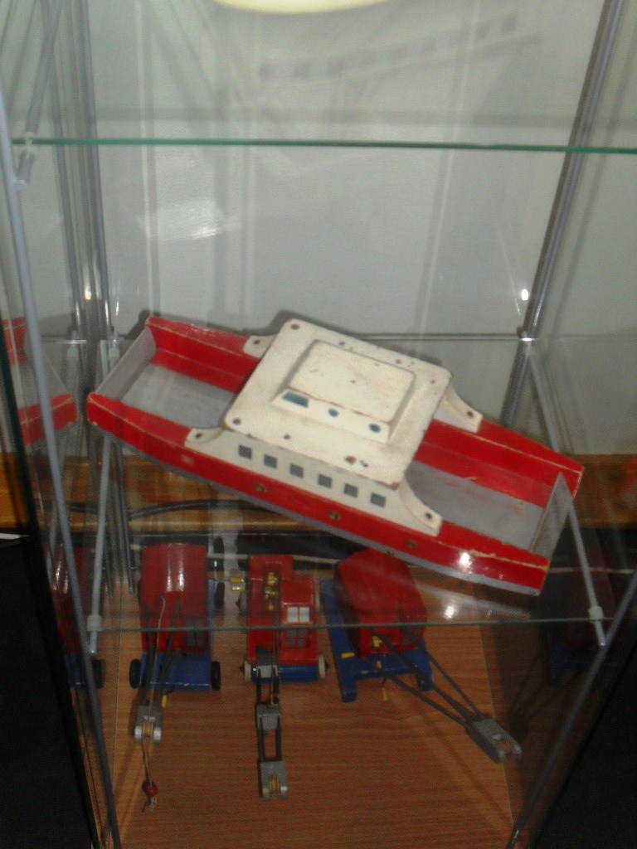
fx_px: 1202
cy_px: 424
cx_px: 318
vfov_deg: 38.9
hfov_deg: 29.7
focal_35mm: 49
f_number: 3.9
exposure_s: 1/45
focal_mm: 8.7
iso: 200
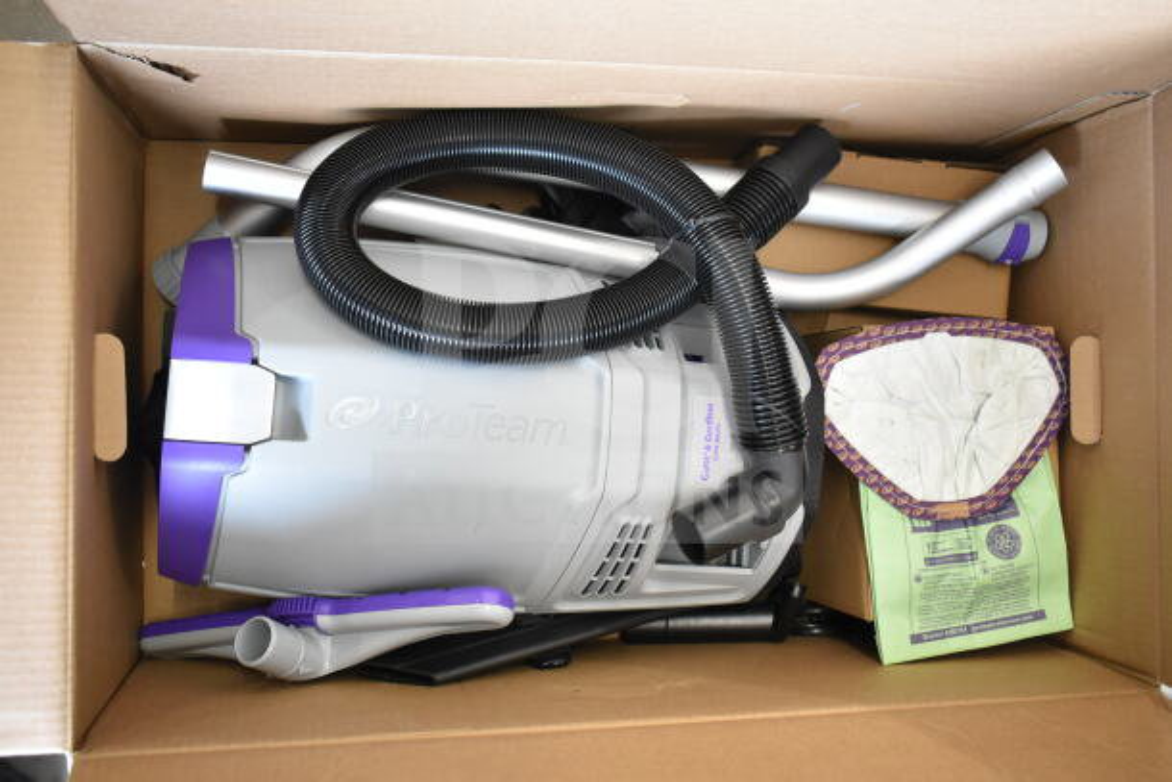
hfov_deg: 51.3
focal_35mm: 38
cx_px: 586
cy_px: 391
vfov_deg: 35.5
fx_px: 1221
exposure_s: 1/60
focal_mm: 25
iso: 1600
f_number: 4
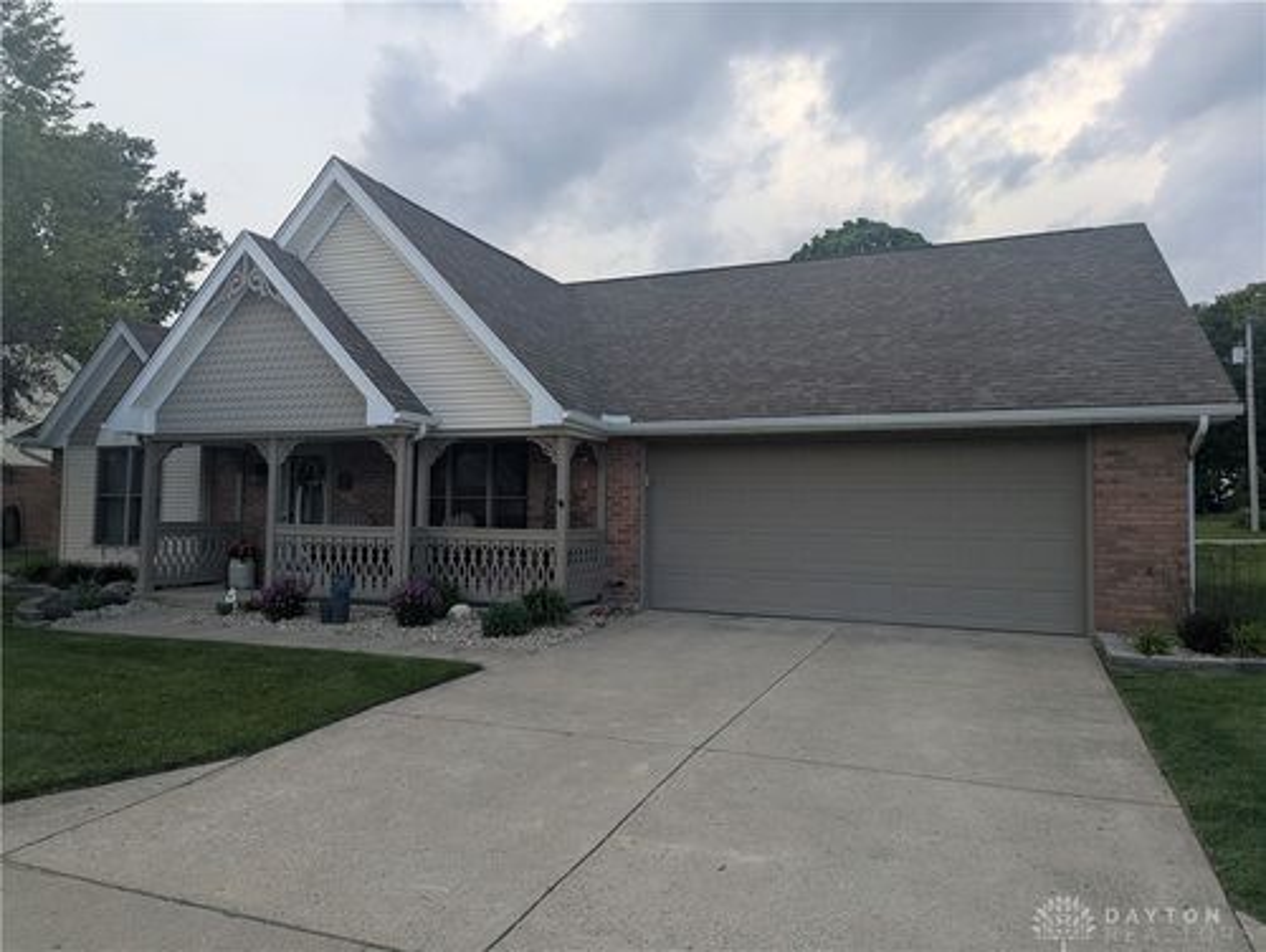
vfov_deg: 56.9
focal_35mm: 24
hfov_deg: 71.5
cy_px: 476
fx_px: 879
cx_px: 633
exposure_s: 1/311
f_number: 1.85
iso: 48
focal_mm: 6.81
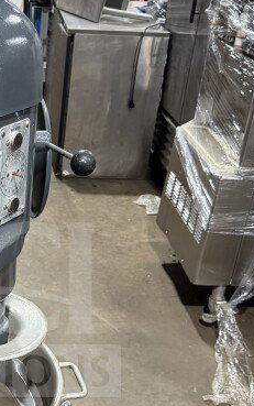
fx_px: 620
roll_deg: -2.1
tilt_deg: -31.3
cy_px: 310
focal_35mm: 56
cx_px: -3
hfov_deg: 22.2
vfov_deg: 35.4
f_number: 1.78
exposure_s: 1/60
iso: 320
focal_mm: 6.76
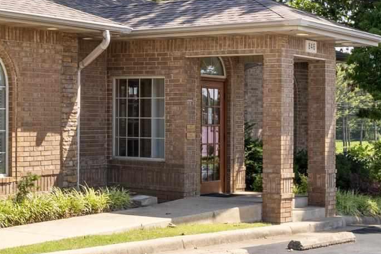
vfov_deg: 16.5
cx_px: 86
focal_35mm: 83
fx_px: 877
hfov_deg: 24.2
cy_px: 112
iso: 200
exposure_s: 1/80
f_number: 9
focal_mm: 15.2
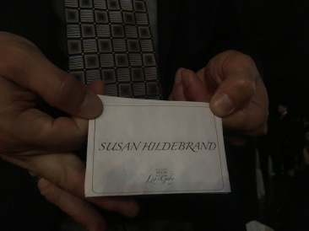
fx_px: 259
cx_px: 154
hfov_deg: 61.7
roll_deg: -0.1
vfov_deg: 48.2
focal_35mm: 29
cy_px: 116
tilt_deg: +3.5
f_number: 2.2
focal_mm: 4.15
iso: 200
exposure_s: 1/20
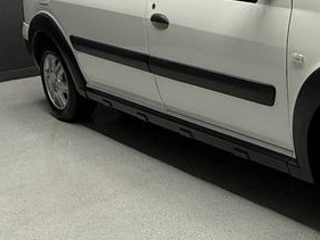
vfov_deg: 28.0
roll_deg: +1.8
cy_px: 47
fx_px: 472
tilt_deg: -9.8
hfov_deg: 32.5
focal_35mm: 51
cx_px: 361
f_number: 2.2
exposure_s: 1/100
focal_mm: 2.22
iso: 160
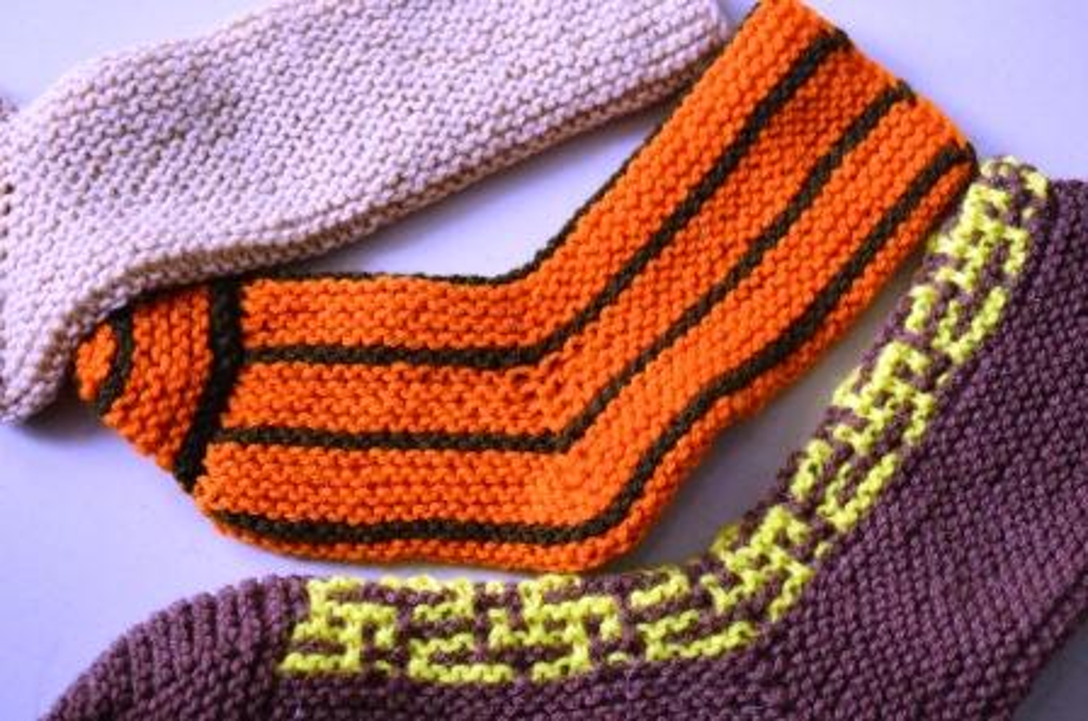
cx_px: 544
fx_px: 1720
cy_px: 360
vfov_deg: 23.7
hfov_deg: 35.1
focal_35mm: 57
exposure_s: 1/60
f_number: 5
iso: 500
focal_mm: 38
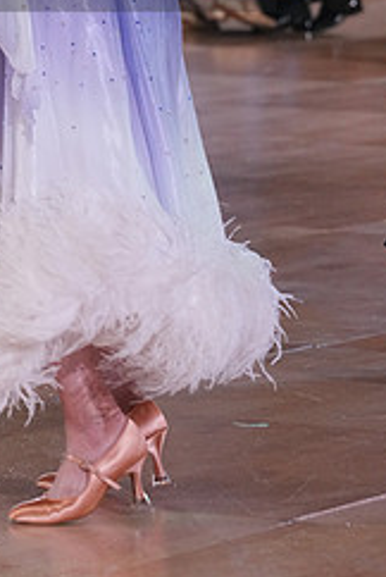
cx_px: -51
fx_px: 5372
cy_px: -67
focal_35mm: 335
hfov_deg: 4.1
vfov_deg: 6.1
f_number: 5.6
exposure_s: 1/250
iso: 3200
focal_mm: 140
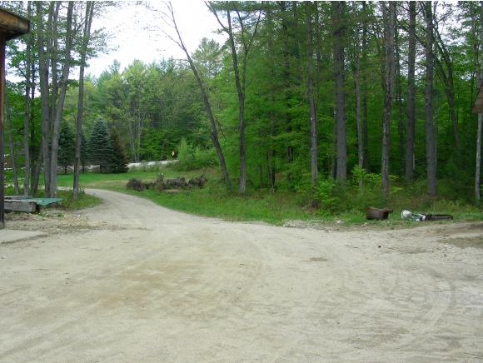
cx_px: 242
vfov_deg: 37.8
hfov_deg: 48.9
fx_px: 531
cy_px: 182
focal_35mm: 38
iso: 50
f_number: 4
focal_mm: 6.3
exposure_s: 1/108
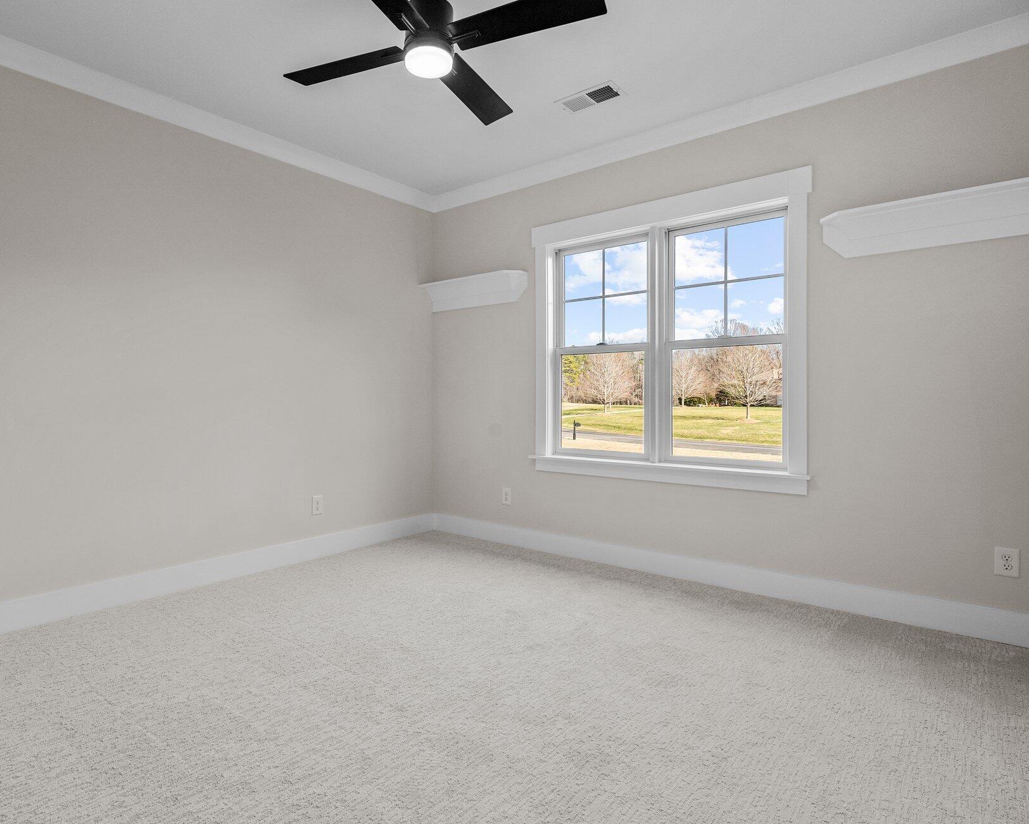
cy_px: 415
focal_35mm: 19
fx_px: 579
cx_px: 462
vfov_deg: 70.9
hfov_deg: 83.0
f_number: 8
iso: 400
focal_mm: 16
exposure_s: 1/10
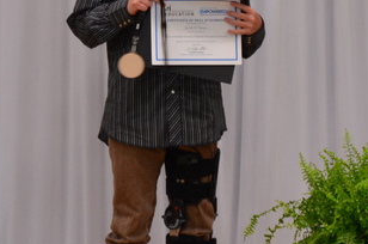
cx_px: 174
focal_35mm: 474
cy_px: -26
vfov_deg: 2.9
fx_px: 4832
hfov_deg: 4.4
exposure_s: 1/30
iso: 800
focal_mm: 95
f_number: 5.3
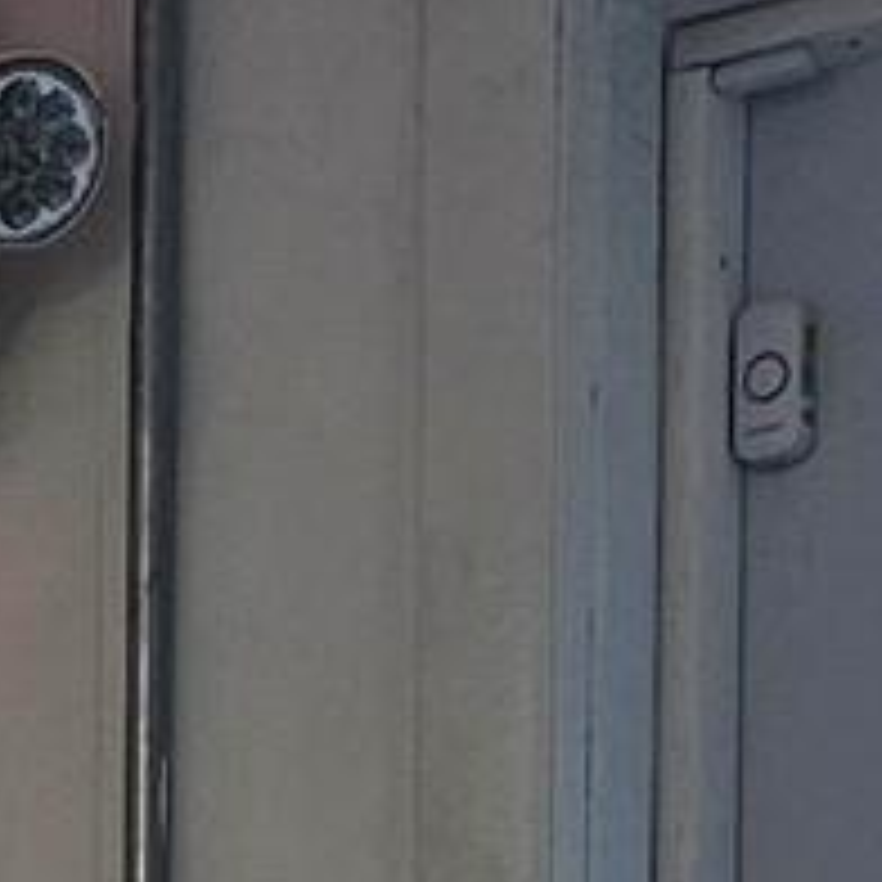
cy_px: 2660
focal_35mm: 212
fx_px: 6111
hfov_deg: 7.7
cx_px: -1188
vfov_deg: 7.3
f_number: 1.7
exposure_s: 1/120
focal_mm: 6.3
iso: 50
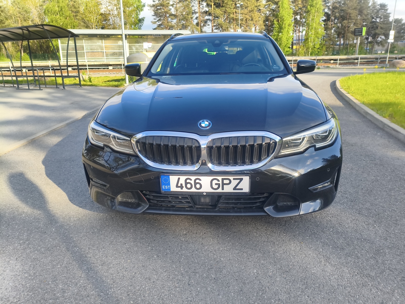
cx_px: 202
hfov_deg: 67.3
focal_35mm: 26
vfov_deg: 53.1
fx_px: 304
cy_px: 152
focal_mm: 4.94
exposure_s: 1/1993
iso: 200
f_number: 1.5
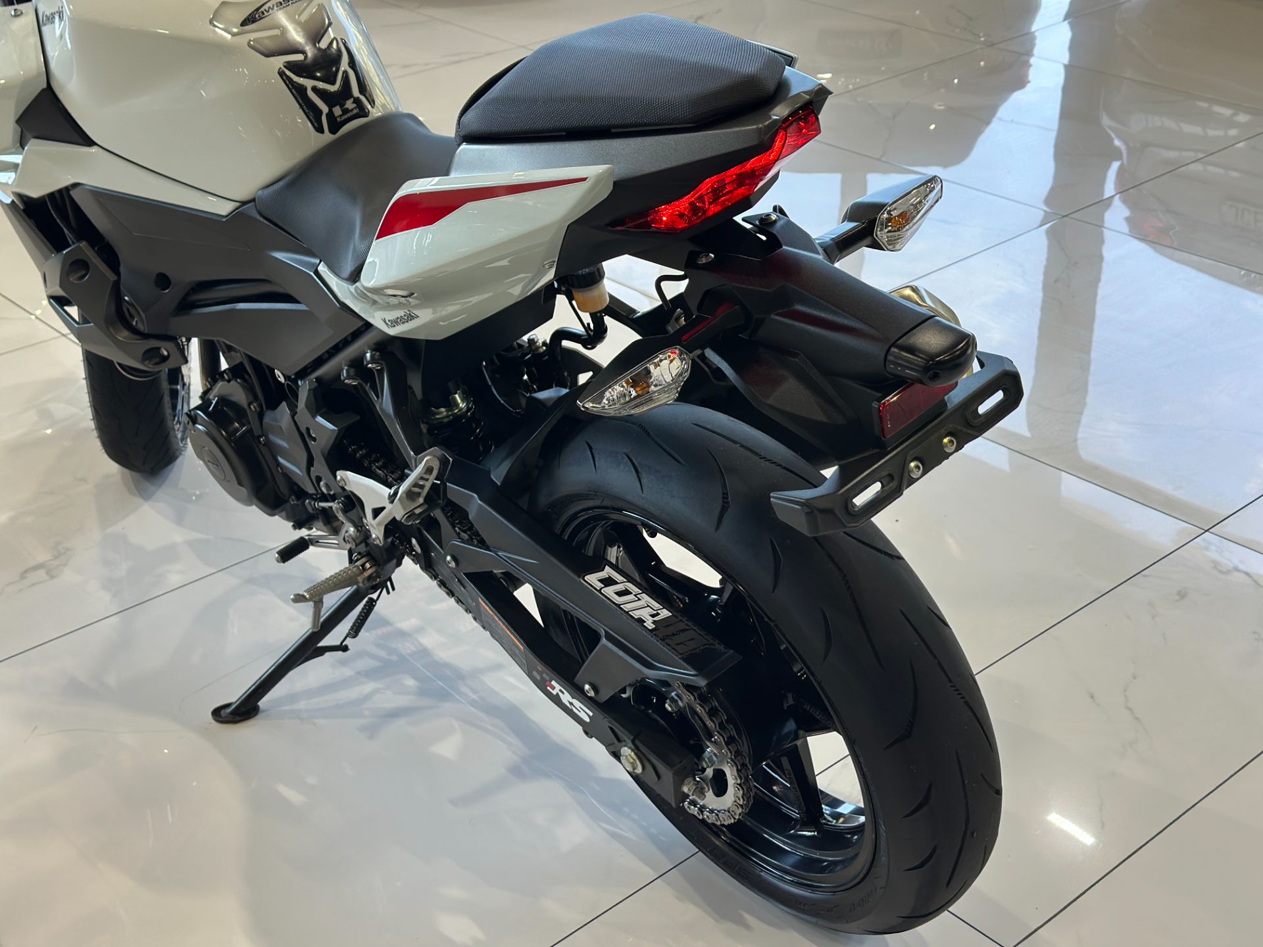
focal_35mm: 48
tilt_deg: -29.2
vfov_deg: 30.3
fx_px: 1751
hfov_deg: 39.7
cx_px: 632
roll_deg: +0.3
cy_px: 474
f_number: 1.78
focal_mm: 6.86
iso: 100
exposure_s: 1/173
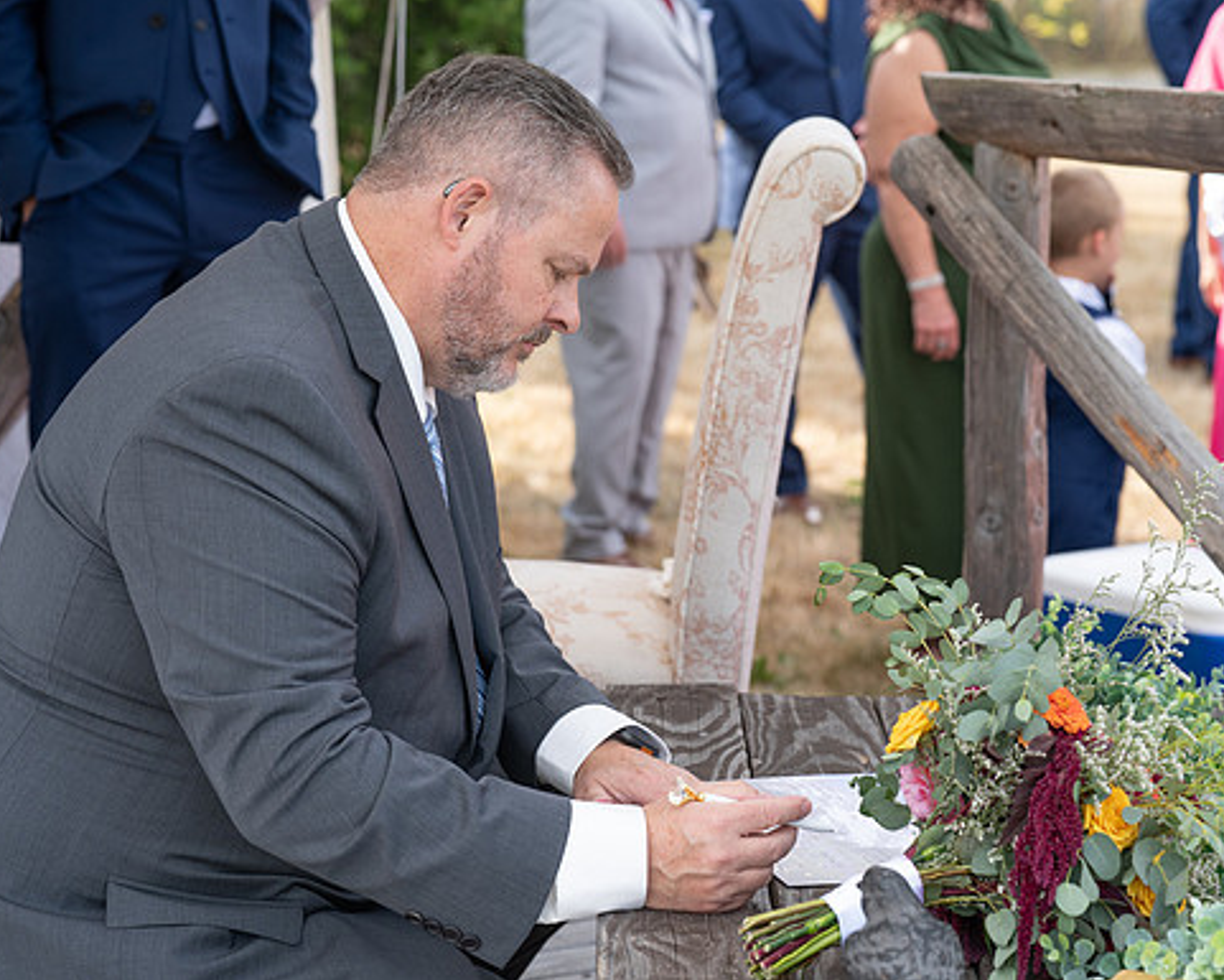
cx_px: 682
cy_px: 490
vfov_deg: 19.9
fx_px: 2790
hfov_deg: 24.7
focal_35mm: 77
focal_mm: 68
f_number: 5
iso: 400
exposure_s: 1/400
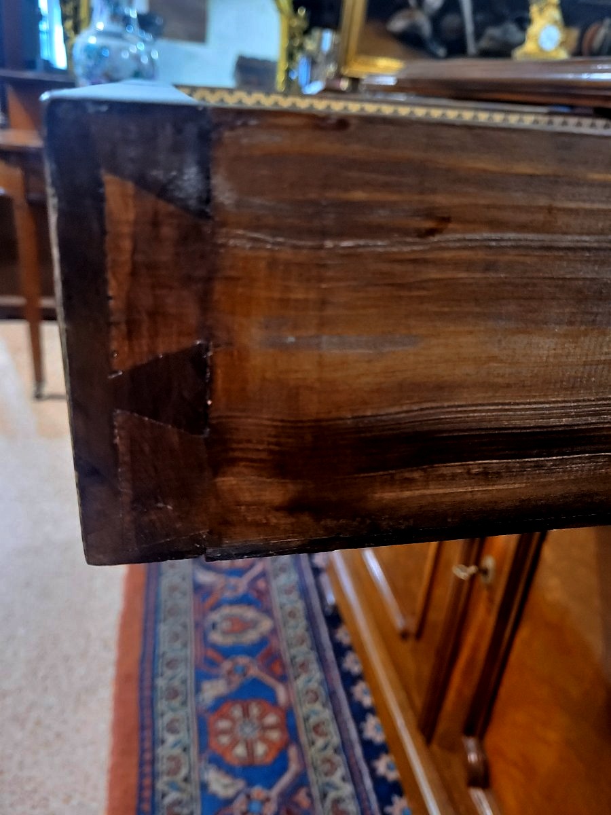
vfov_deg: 67.3
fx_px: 612
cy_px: 408
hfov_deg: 53.1
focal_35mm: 26
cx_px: 306
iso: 1000
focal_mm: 5.4
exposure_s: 1/17
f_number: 1.8
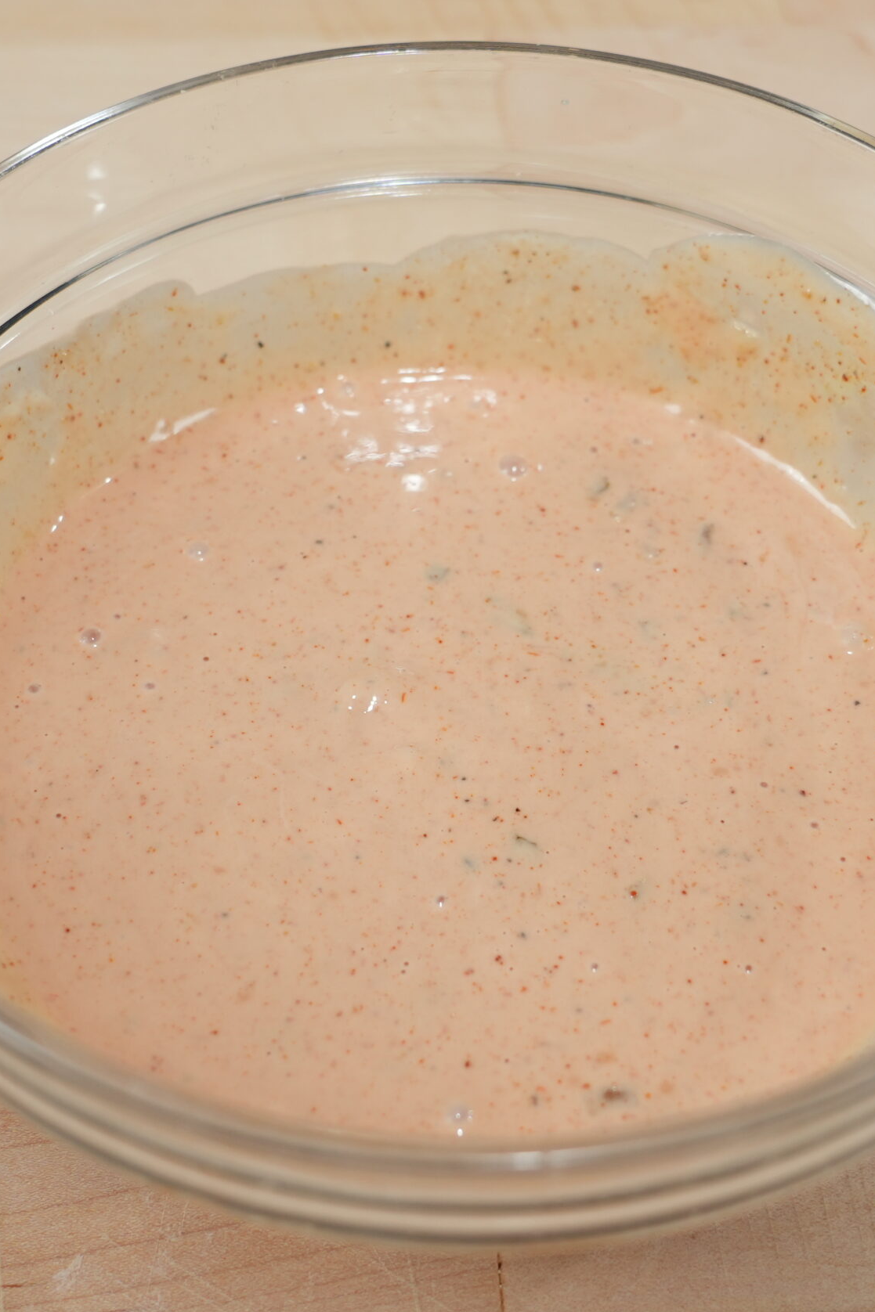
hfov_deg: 24.6
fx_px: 2005
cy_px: 667
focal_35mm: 55
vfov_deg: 36.2
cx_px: 435
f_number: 4
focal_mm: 24
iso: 400
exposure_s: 1/160
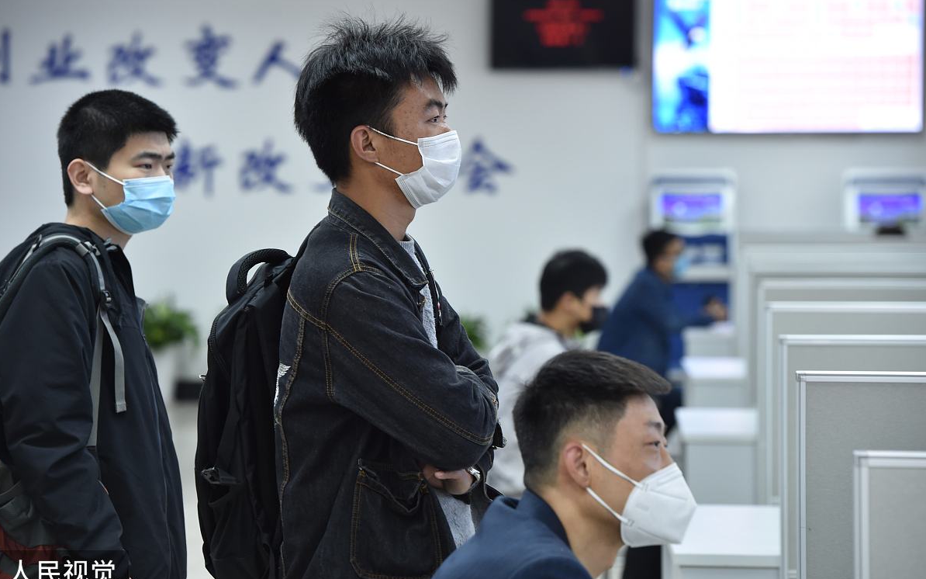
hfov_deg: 12.4
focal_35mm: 169
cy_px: 284
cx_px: 461
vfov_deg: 7.8
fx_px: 4265
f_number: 6.3
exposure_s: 1/40
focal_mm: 165
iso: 1600
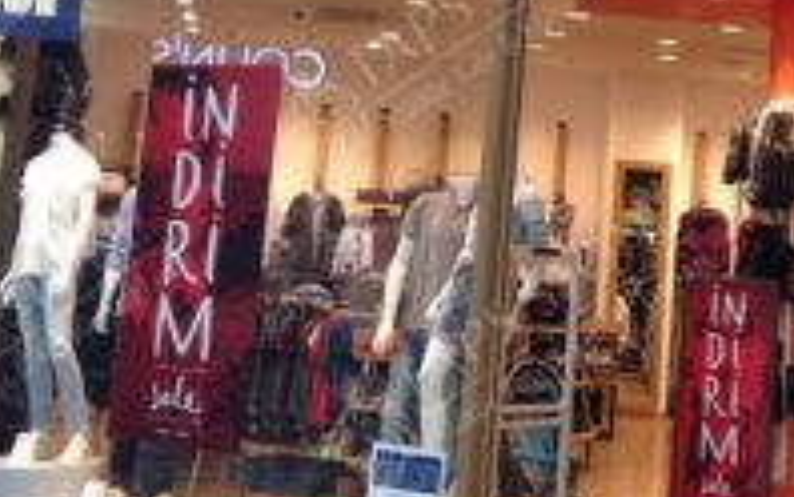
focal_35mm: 94
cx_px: 712
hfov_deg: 21.6
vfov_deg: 13.5
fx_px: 2035
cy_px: -124
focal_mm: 4.12
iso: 50
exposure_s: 1/30
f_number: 2.4
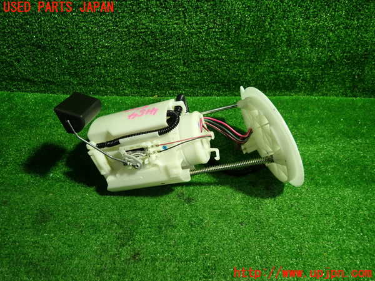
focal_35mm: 25
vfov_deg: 54.9
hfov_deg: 69.4
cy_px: 140
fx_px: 271
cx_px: 188
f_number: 2
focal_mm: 4.5
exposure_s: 1/40
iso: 200
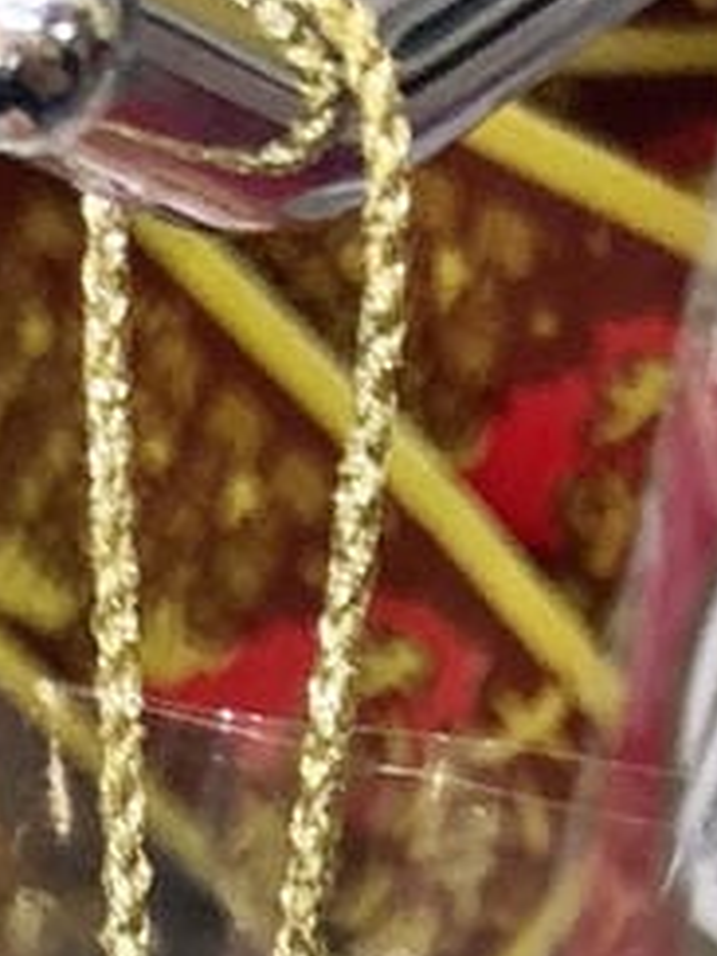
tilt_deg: -50.6
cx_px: 423
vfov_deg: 9.0
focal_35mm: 190
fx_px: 5247
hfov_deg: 7.8
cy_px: 2547
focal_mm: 3.99
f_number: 1.8
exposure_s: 1/15
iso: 40
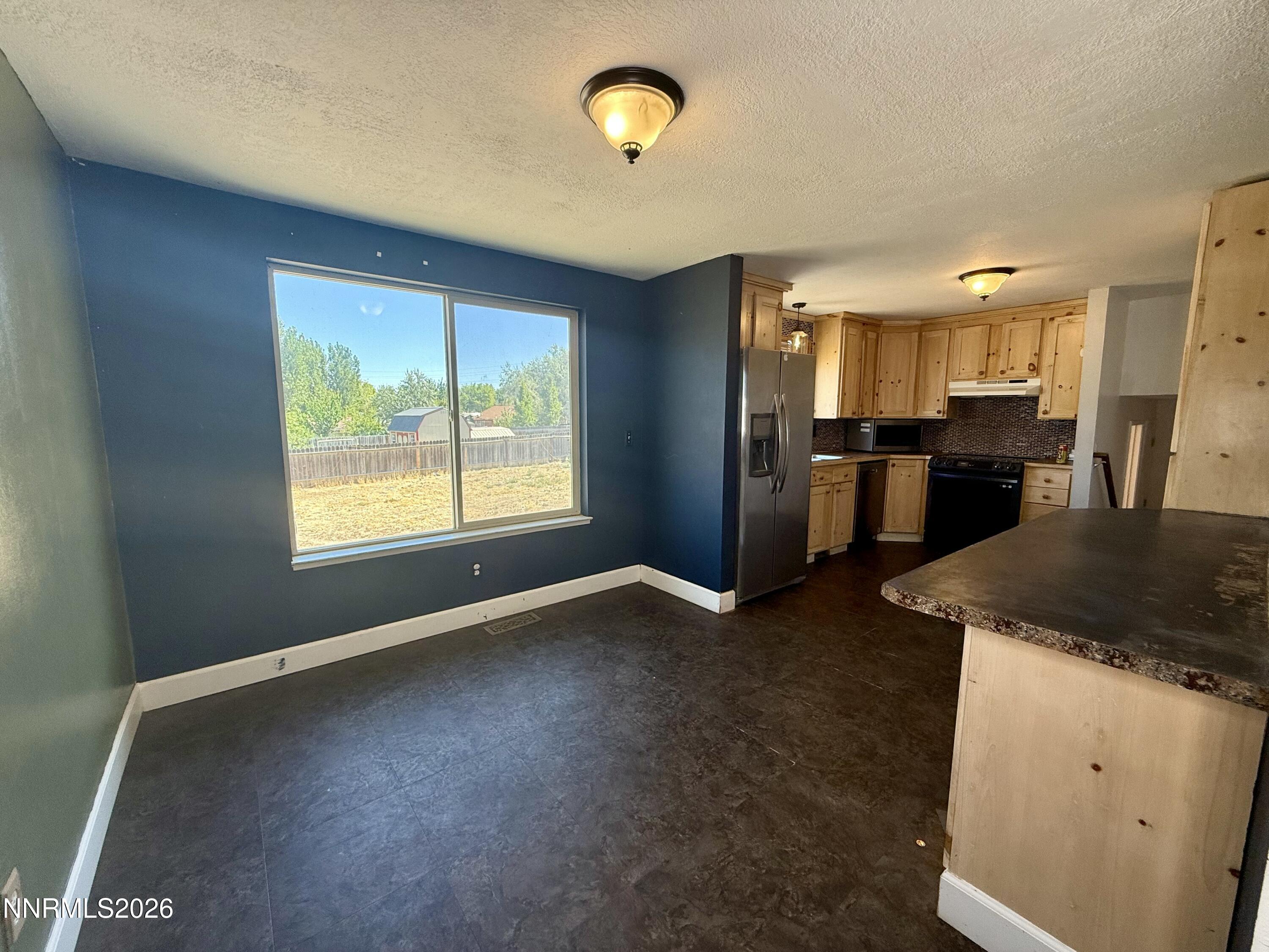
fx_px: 513
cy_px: 476
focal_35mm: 14
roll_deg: -0.5
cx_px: 634
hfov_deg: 102.1
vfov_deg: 85.7
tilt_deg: -6.4
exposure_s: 1/136
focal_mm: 2.22
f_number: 2.2
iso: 64
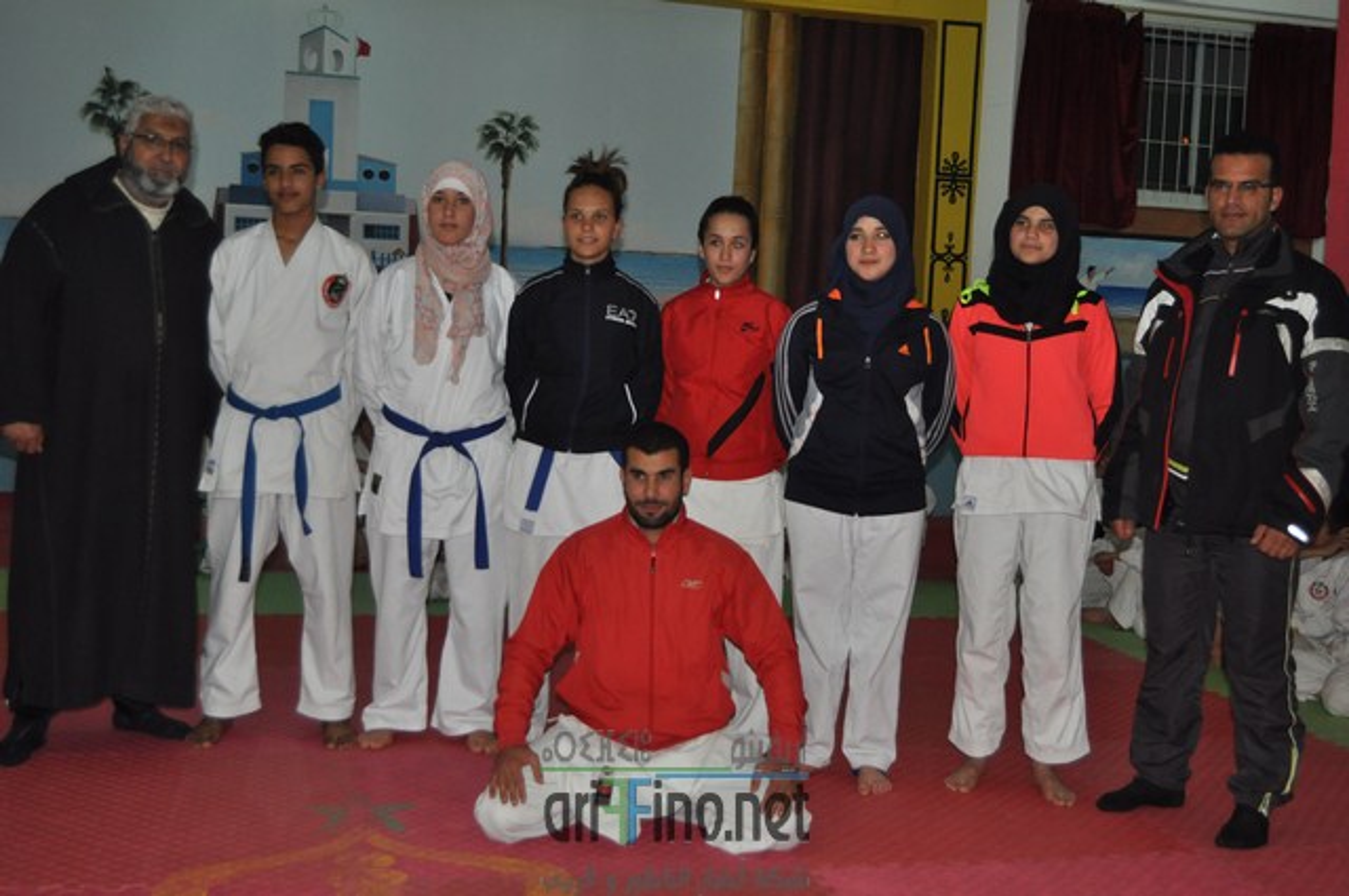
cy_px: 448
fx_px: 1684
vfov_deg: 29.8
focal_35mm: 45
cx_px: 674
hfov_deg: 43.7
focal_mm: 30
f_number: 4.2
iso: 800
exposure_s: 1/60
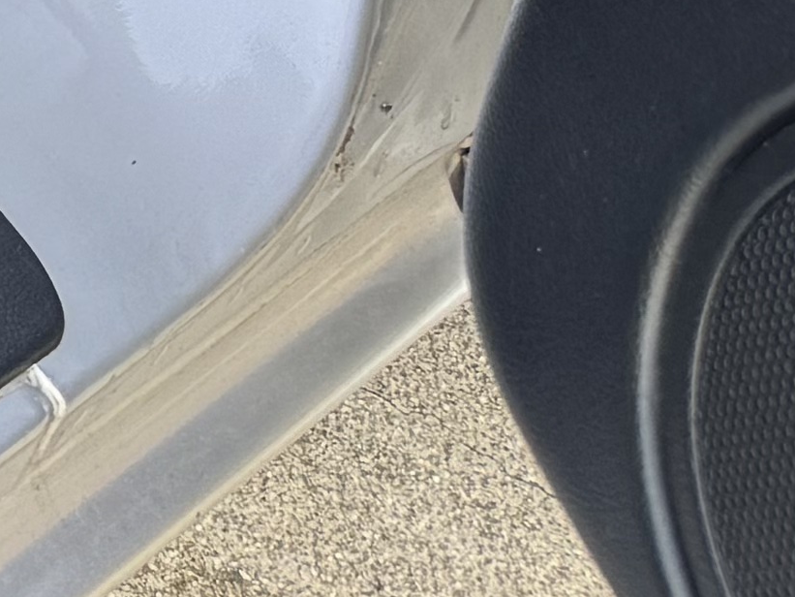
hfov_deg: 9.1
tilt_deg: -30.3
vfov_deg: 7.6
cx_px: -1697
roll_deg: -8.8
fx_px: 3836
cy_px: -1295
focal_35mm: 167
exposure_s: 1/121
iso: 64
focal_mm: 6.76
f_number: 1.78
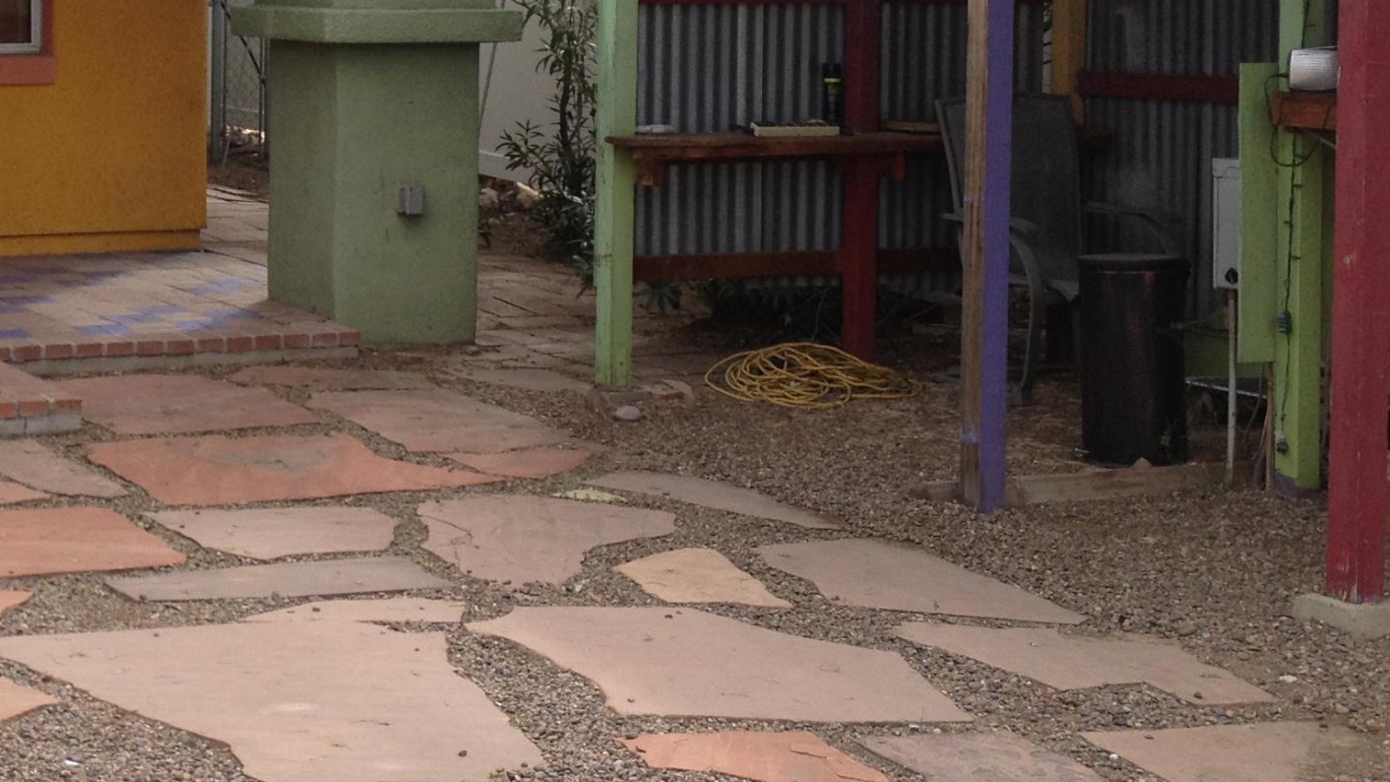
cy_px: 100
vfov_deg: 14.8
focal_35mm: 81
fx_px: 2985
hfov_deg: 25.3
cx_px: 92
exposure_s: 1/717
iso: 50
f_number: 2.4
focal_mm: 4.28
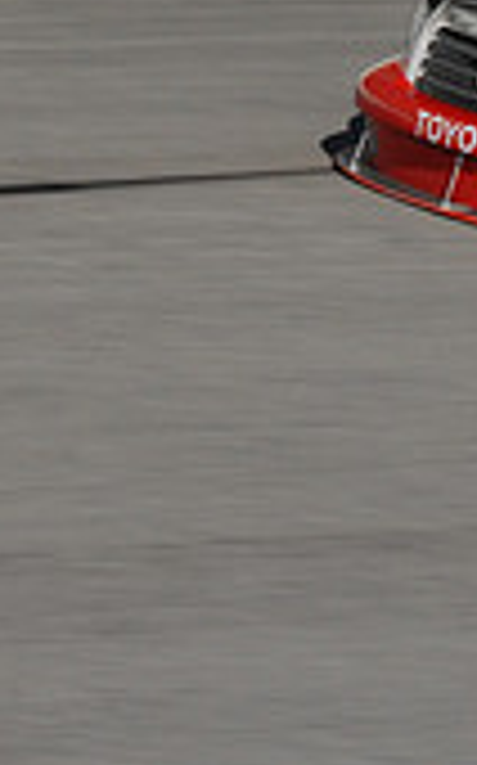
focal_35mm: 628
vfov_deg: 3.3
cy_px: -22
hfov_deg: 2.1
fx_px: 13084
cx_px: 1035
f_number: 16
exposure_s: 1/400
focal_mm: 120
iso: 320
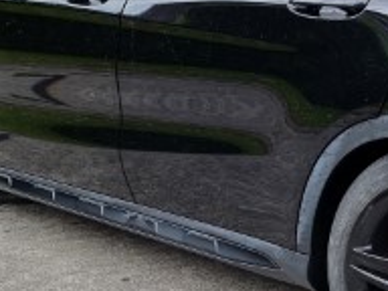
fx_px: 897
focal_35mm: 80
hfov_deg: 23.4
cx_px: 384
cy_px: 135
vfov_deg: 18.4
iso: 50
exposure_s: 1/212
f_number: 1.8
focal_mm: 6.7
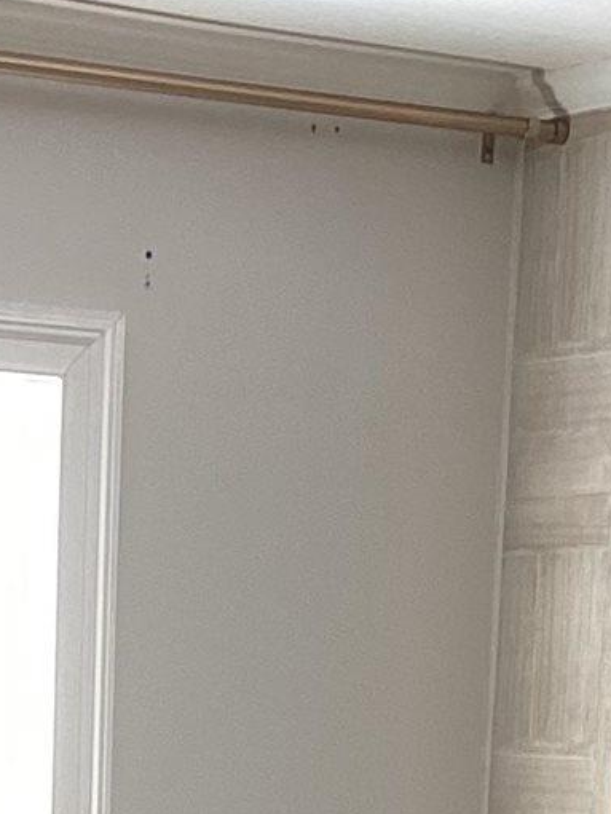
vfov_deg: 13.1
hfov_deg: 10.6
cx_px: 158
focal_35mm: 140
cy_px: 1306
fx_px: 3292
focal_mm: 3.3
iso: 64
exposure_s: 1/60
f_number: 2.4
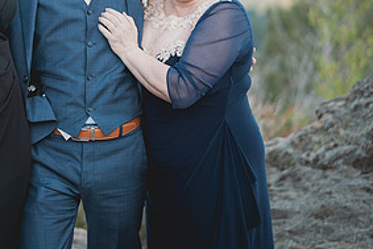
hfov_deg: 18.8
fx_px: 1120
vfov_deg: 12.6
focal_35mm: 108
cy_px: 3
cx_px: 83
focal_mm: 50
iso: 125
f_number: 1.4
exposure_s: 1/500
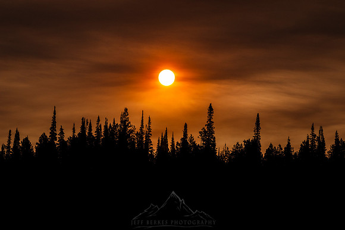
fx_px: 1724
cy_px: 115
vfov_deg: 7.6
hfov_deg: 11.4
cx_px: 172
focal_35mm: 180
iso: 200
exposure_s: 1/2500
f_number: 5.6
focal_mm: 120
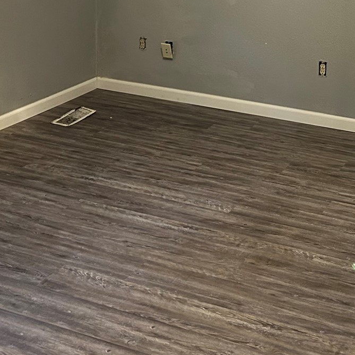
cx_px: 280
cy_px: -20
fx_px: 766
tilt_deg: -9.3
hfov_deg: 25.7
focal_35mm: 66
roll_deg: -1.9
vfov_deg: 24.6
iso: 320
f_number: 1.5
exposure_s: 1/60
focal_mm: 5.7
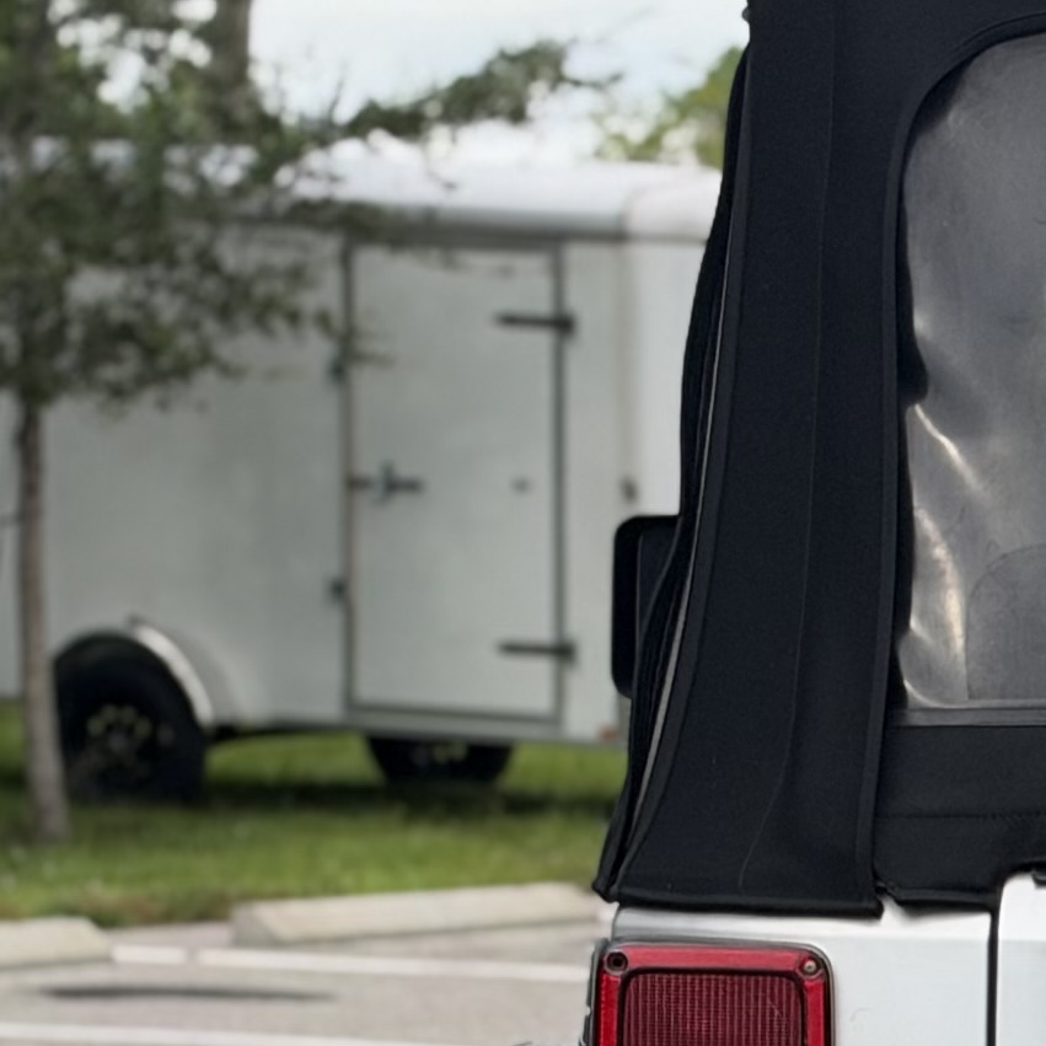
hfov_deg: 8.4
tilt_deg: -5.2
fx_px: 6872
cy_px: 1329
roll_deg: -1.1
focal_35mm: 201
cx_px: 1799
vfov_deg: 8.6
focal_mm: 6.93
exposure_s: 1/1032
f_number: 1.8
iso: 80
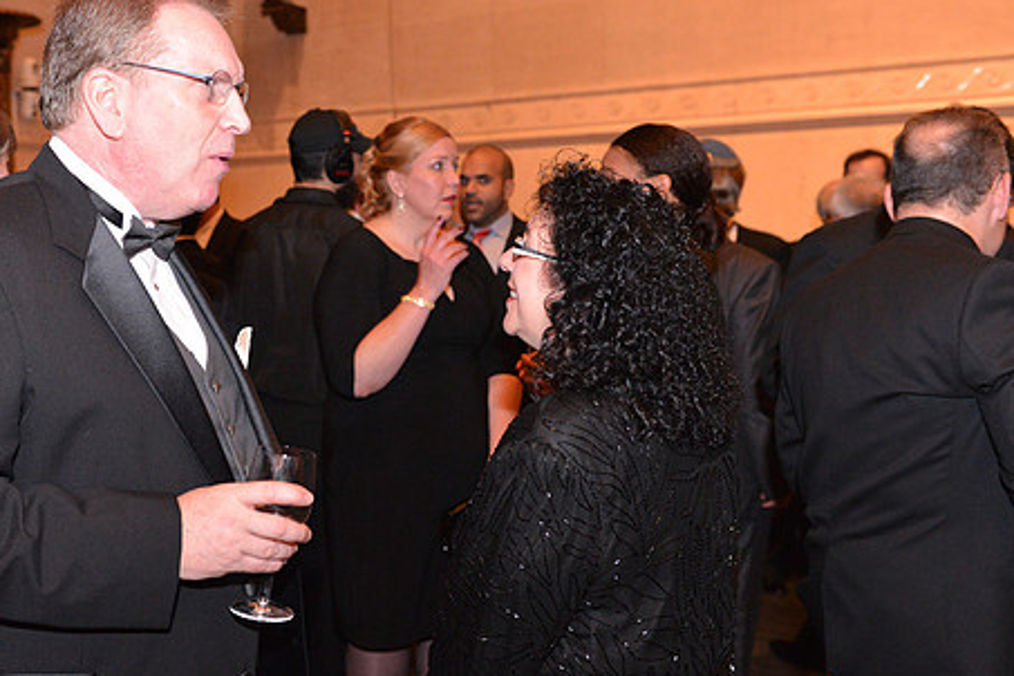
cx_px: 381
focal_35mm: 41
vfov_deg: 32.6
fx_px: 1155
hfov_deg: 47.0
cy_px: 323
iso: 4000
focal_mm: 32
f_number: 3.5
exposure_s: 1/60
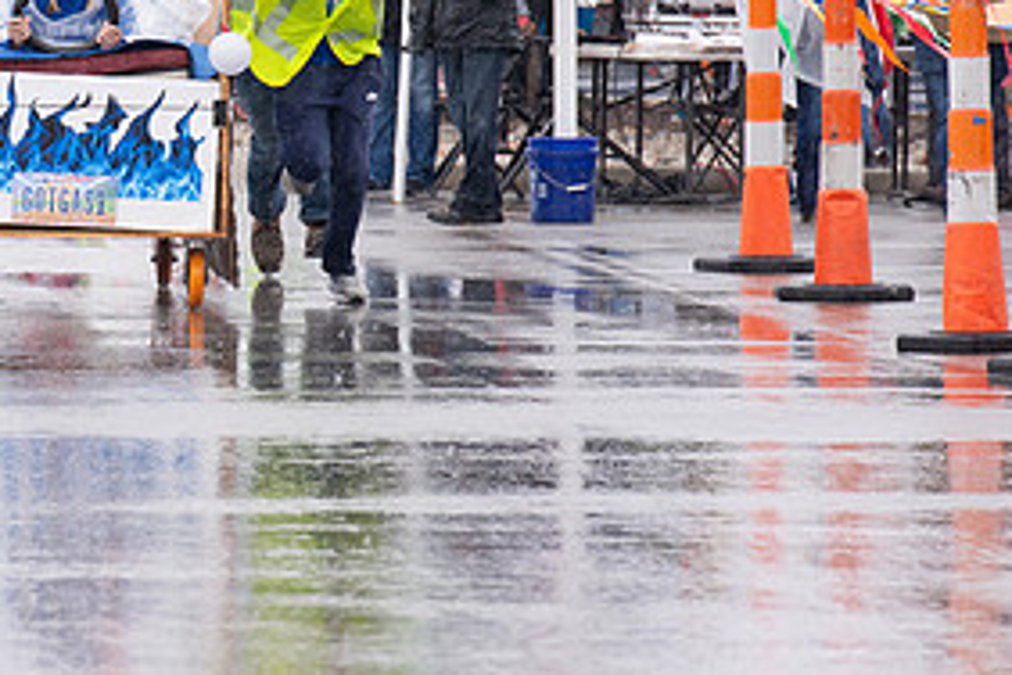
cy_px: 185
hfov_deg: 5.0
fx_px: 11581
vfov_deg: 3.3
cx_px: -22
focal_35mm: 412
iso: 800
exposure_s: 1/400
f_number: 7.1
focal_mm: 200
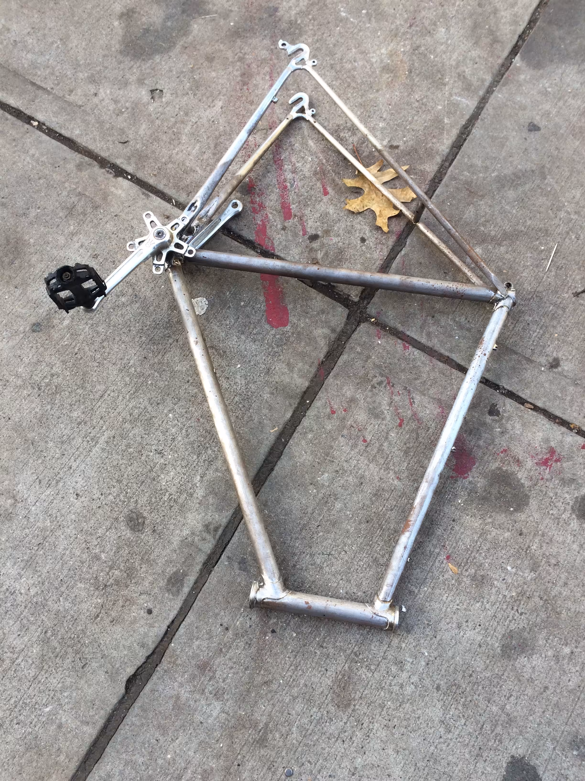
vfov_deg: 61.7
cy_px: 390
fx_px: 653
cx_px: 292
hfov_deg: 48.2
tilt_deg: -72.9
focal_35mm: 29
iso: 40
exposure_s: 1/120
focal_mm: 4.15
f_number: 2.2
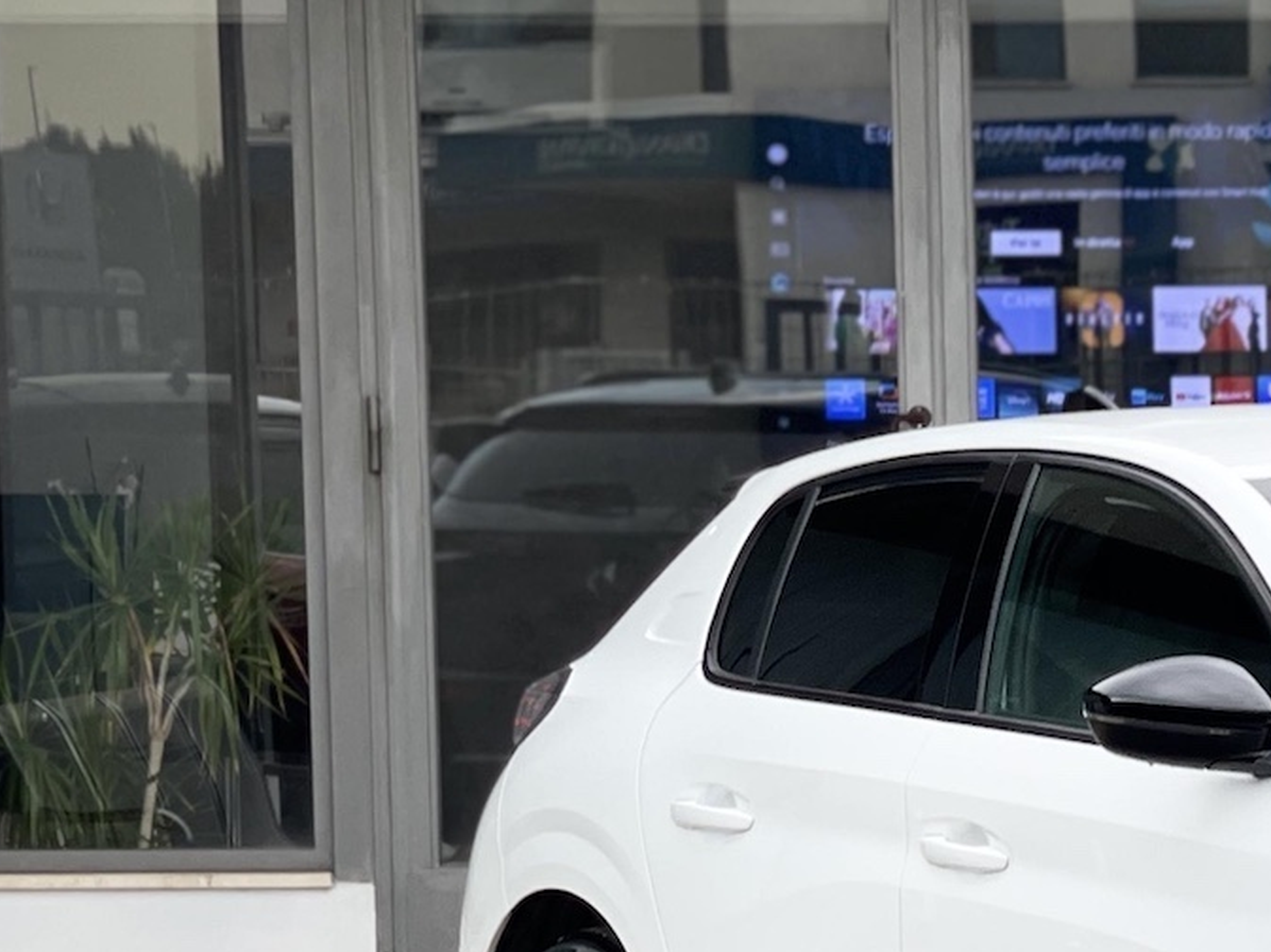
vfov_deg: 8.3
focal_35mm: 178
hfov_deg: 10.9
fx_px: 6532
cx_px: 1585
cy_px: 1004
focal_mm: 7.5
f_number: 2.2
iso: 40
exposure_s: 1/121
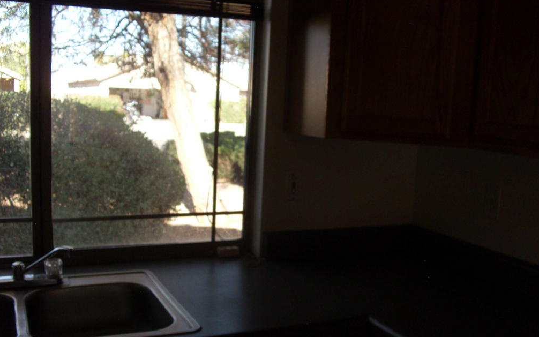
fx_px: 602
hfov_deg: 48.2
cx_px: 272
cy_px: 192
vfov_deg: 31.2
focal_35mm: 41
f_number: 3.1
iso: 125
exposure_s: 1/193
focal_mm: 6.3
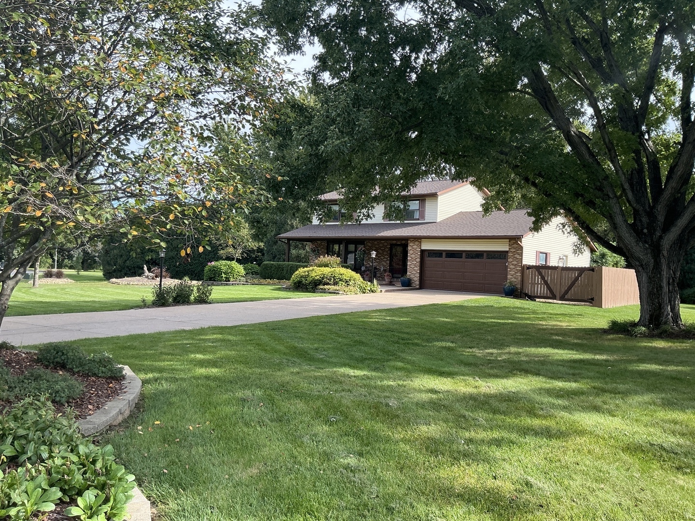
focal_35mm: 28
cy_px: 260
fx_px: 562
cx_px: 348
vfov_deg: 49.7
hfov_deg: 63.4
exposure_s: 1/397
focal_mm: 3
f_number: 1.8
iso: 25
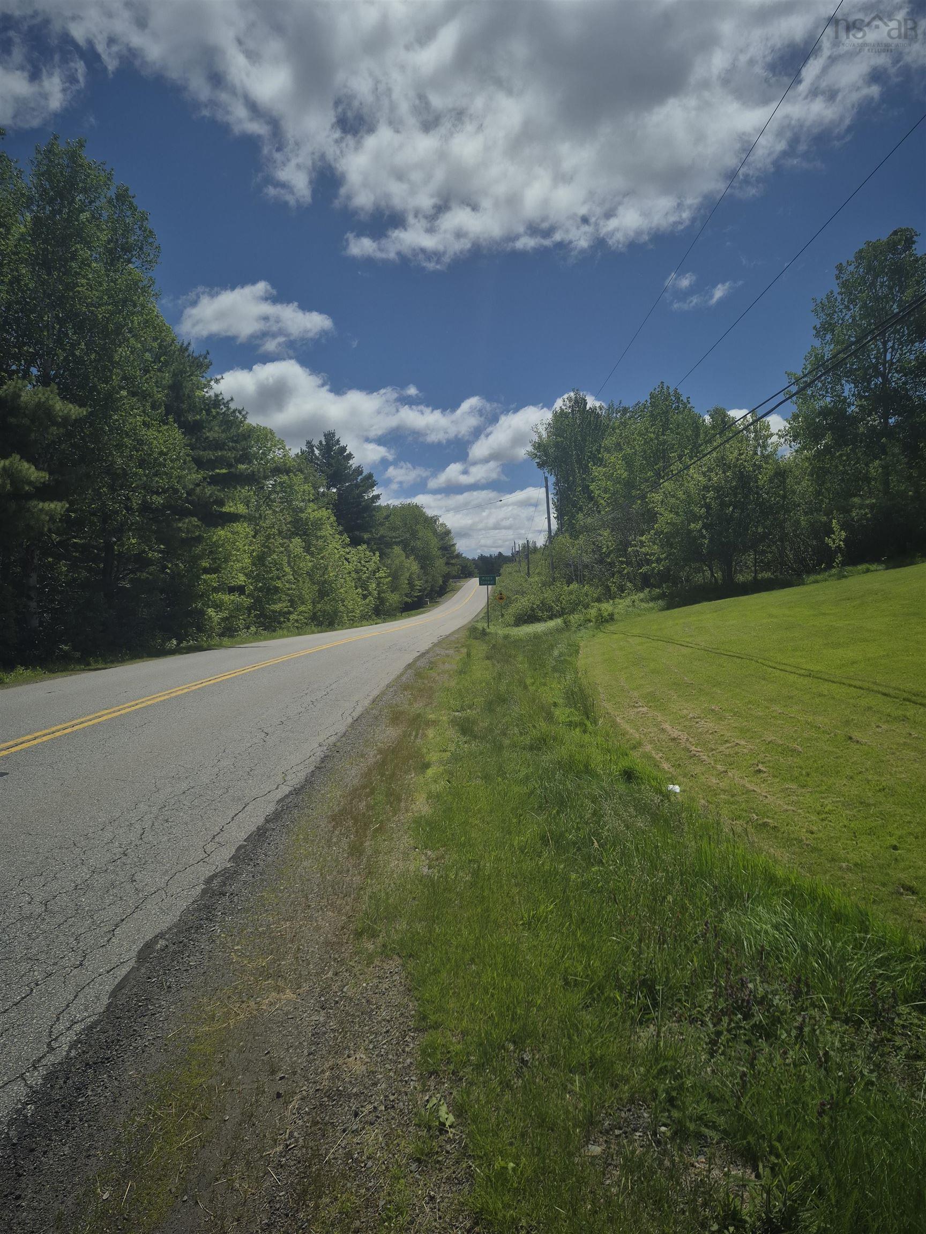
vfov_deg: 73.9
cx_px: 463
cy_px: 617
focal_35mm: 23
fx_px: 820
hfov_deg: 58.9
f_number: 1.8
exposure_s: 1/3728
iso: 25
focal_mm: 5.4
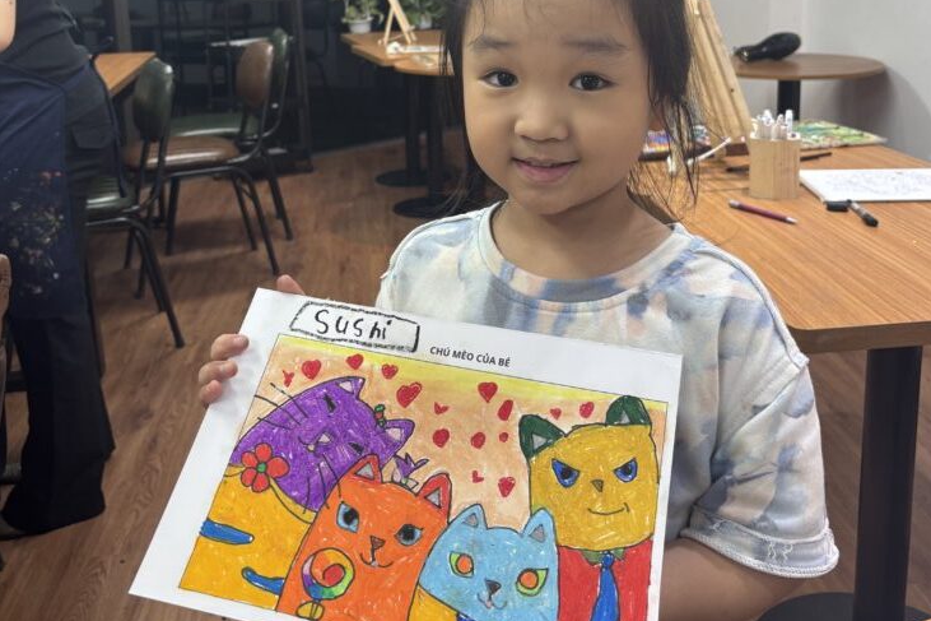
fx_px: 957
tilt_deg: -11.3
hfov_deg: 51.9
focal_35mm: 37
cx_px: 475
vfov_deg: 35.0
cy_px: 142
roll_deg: +0.4
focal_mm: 5.96
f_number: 1.6
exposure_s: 1/100
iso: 80
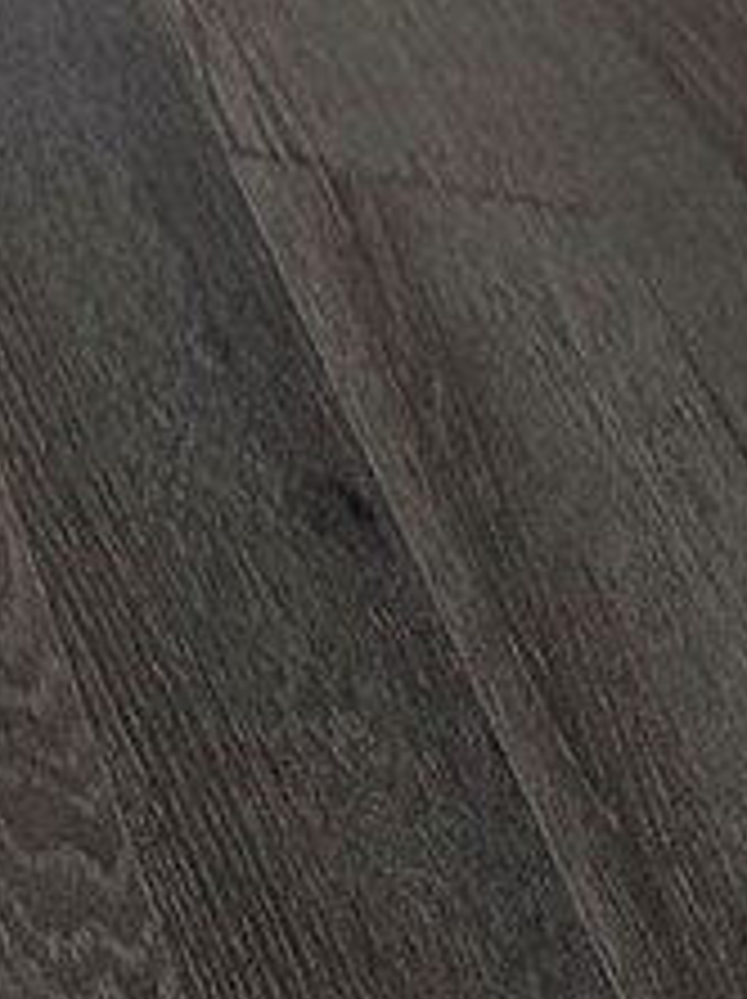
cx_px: -1620
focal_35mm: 91
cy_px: -1737
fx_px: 2623
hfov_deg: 10.4
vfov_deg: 12.7
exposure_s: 1/121
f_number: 2.2
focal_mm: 2.22
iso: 50
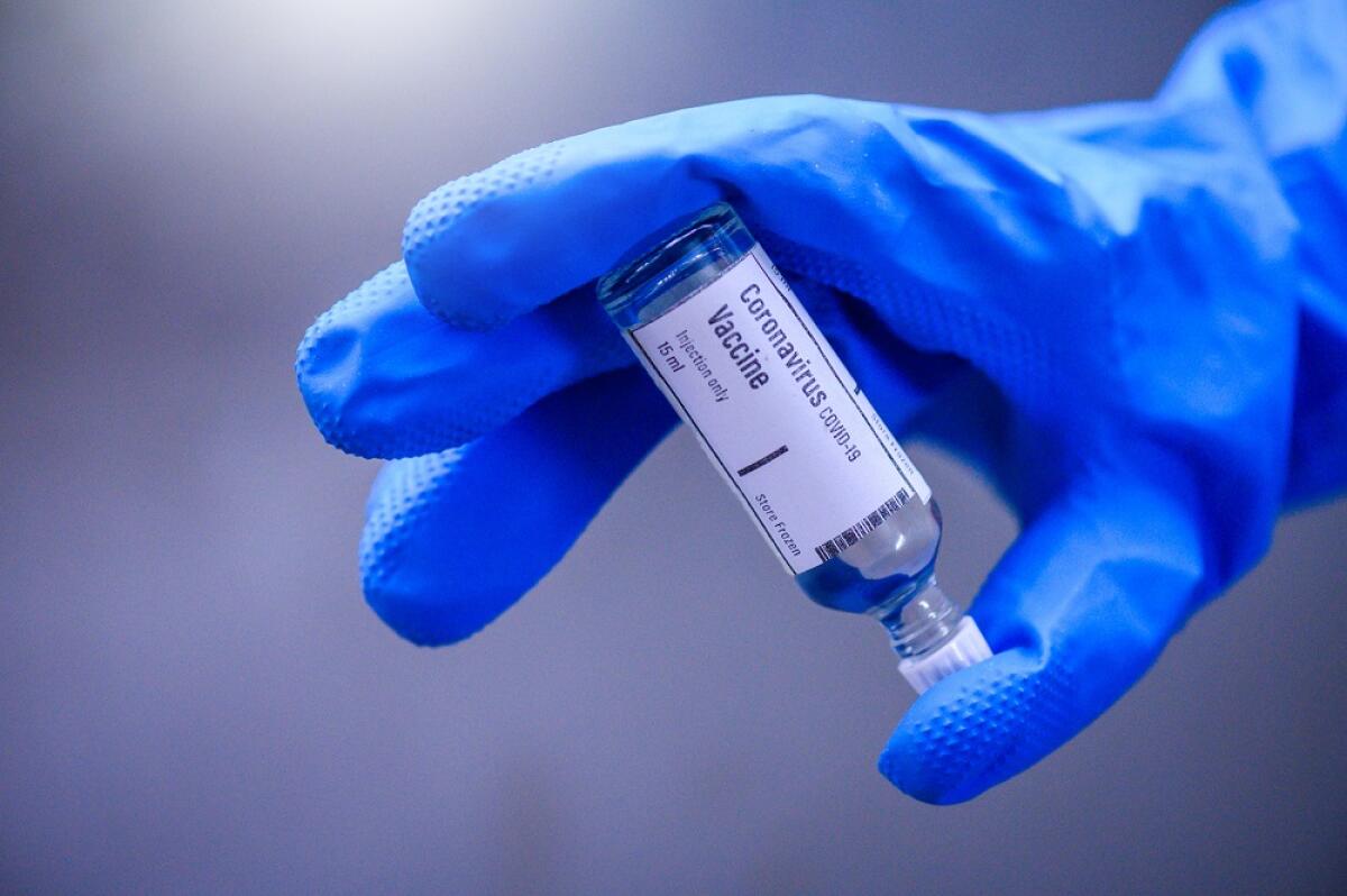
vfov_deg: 13.0
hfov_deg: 19.5
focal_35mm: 105
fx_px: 3925
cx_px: 674
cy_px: 448
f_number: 4
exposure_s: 1/250
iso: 3600
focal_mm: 105
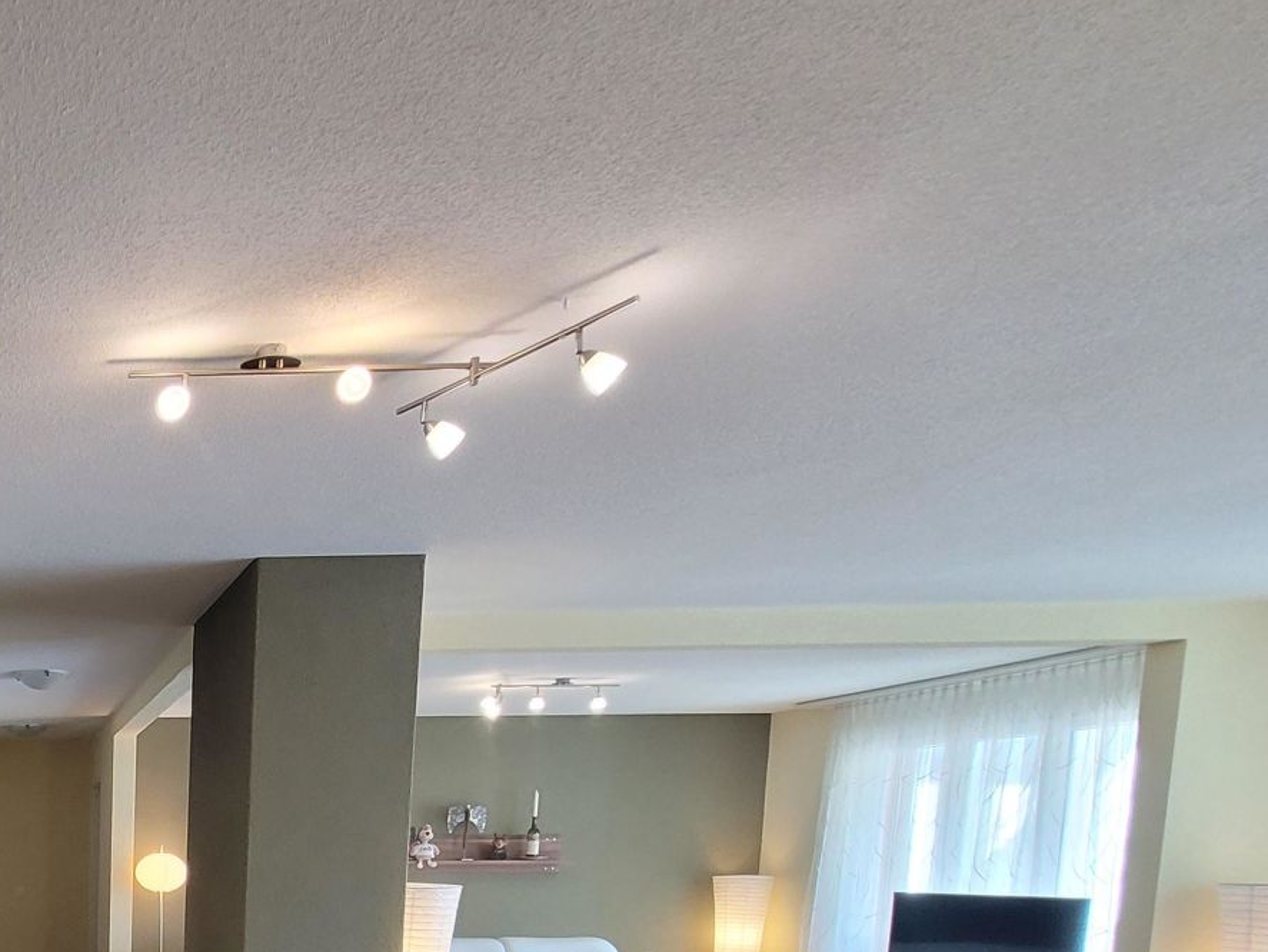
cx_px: -104
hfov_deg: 45.9
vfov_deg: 40.5
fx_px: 1099
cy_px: 971
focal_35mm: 30
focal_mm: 1.74
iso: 125
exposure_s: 1/50
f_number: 2.2
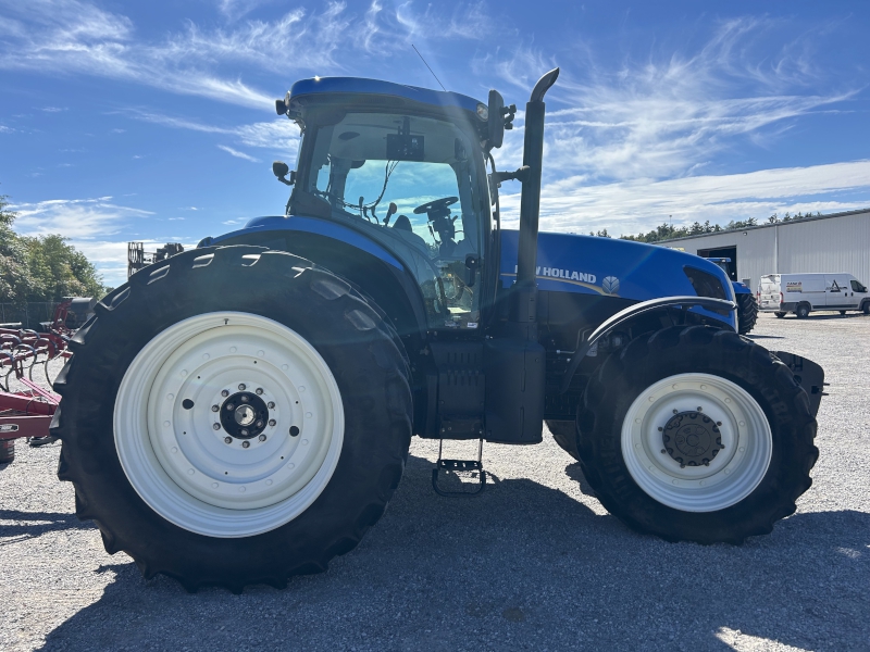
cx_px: 435
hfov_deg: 67.3
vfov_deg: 53.1
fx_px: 653
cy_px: 326
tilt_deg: -3.0
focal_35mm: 26
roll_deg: +2.4
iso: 50
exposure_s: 1/4274
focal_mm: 5.7
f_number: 1.5
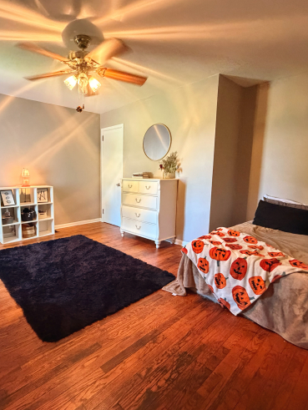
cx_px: 118
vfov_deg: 84.6
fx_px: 225
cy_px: 205
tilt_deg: -9.8
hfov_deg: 67.8
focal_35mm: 19
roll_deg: -0.1
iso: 1000
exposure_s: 1/60
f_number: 2.2
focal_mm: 2.22
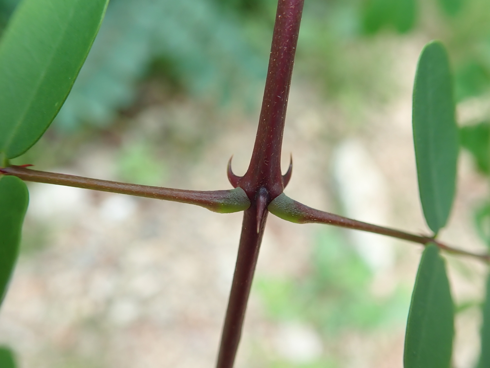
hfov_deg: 60.0
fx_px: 425
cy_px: 184
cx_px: 245
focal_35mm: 30
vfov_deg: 46.8
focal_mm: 5.5
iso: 125
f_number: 2.3
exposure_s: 1/125
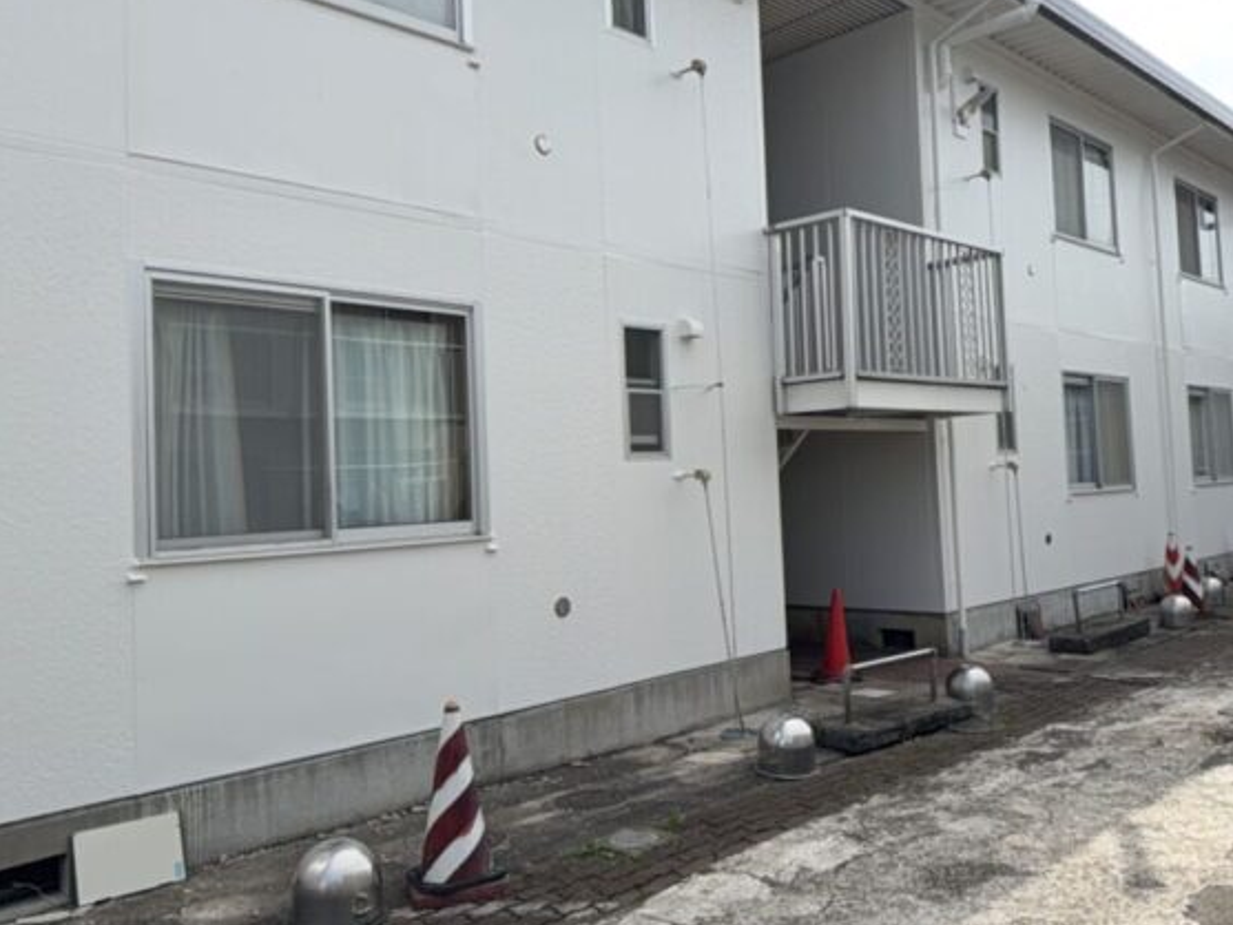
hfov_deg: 58.0
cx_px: 722
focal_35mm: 31
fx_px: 1104
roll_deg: +3.9
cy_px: 407
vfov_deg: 45.4
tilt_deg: +3.2
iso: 80
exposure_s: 1/6024
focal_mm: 6.76
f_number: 1.78
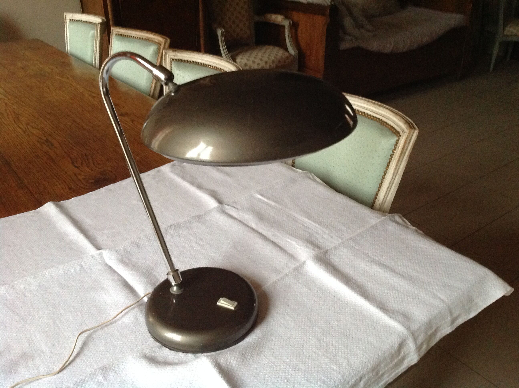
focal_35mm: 35
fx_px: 524
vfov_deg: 40.6
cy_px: 194
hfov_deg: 52.7
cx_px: 260
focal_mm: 4.28
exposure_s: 1/15
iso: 500
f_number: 2.4
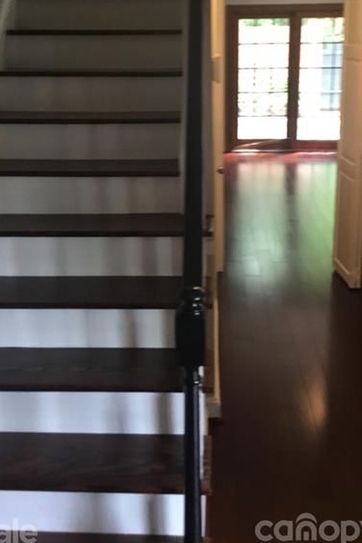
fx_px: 664
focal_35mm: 44
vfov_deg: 44.1
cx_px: 192
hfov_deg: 30.5
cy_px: 196
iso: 125
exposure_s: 1/30
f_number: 2.4
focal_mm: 3.3
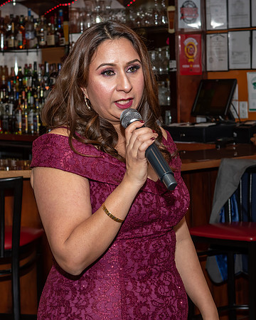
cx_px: 120
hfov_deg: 15.9
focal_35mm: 97
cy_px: 154
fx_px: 915
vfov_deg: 19.8
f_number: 6.3
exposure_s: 1/250
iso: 500
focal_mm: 44
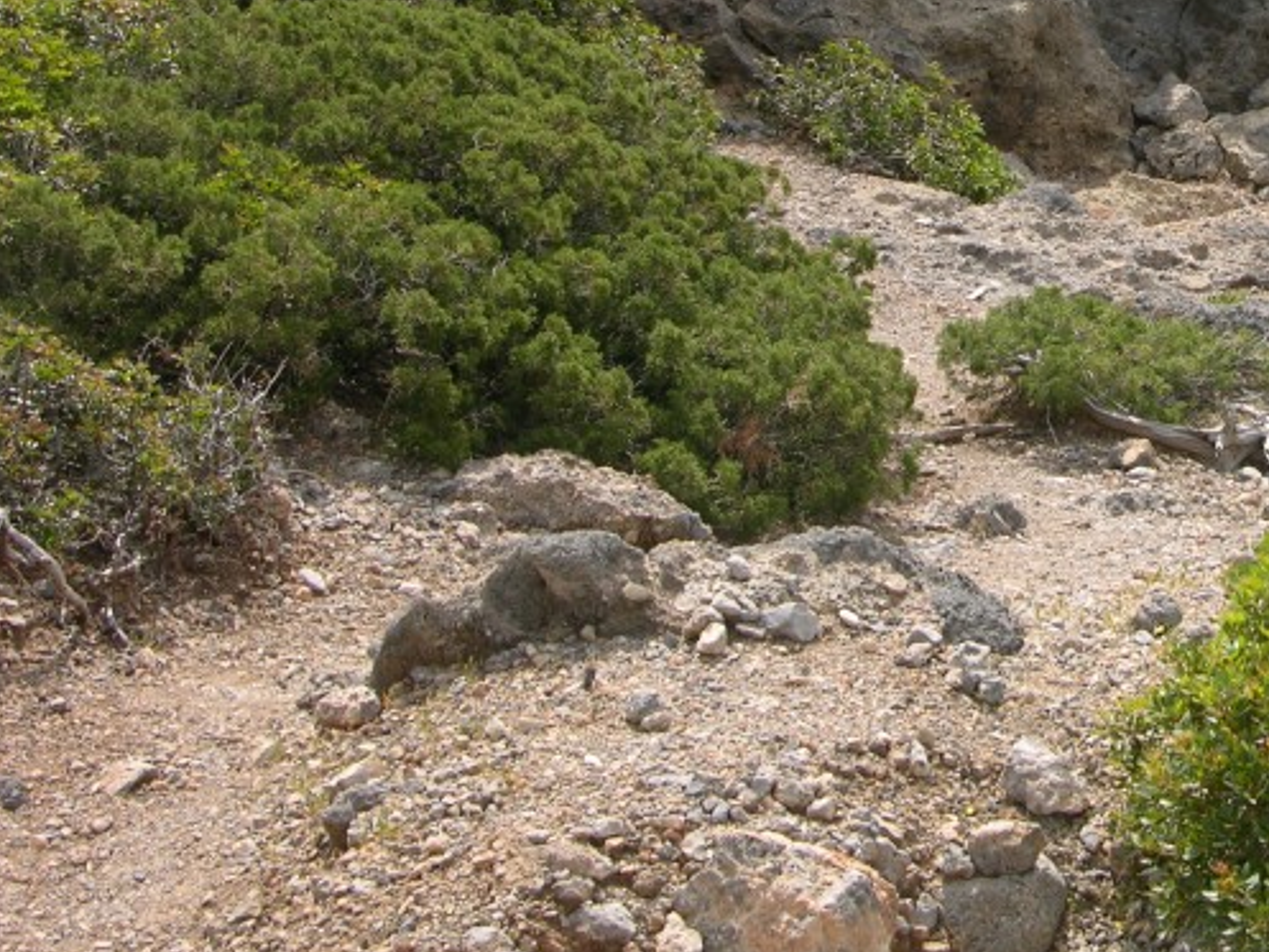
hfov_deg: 18.7
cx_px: 1198
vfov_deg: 14.2
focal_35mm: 103
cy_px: 64
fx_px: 3777
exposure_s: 1/181
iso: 50
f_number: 6
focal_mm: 12.7
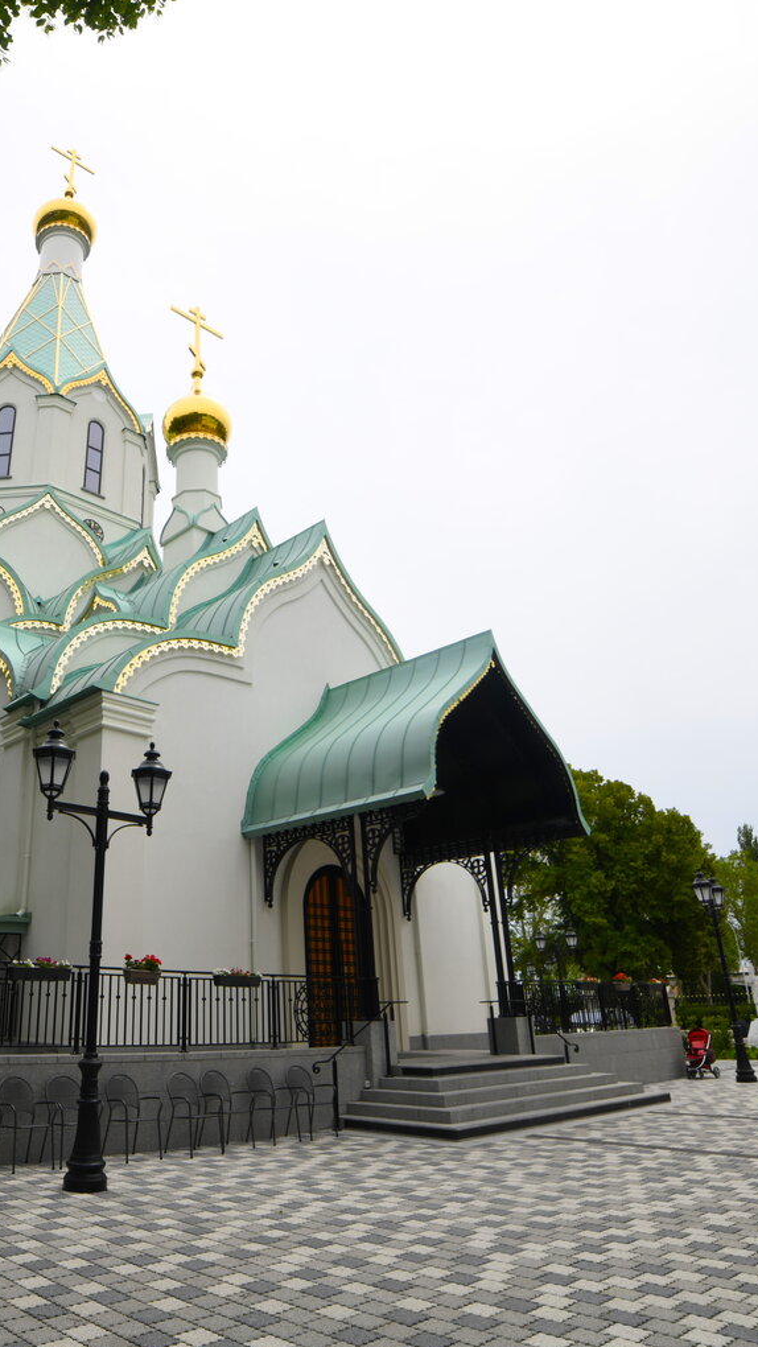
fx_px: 822
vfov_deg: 78.7
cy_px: 656
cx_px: 185
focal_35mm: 23
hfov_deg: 47.6
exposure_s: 1/250
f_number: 10
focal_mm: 14
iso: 125
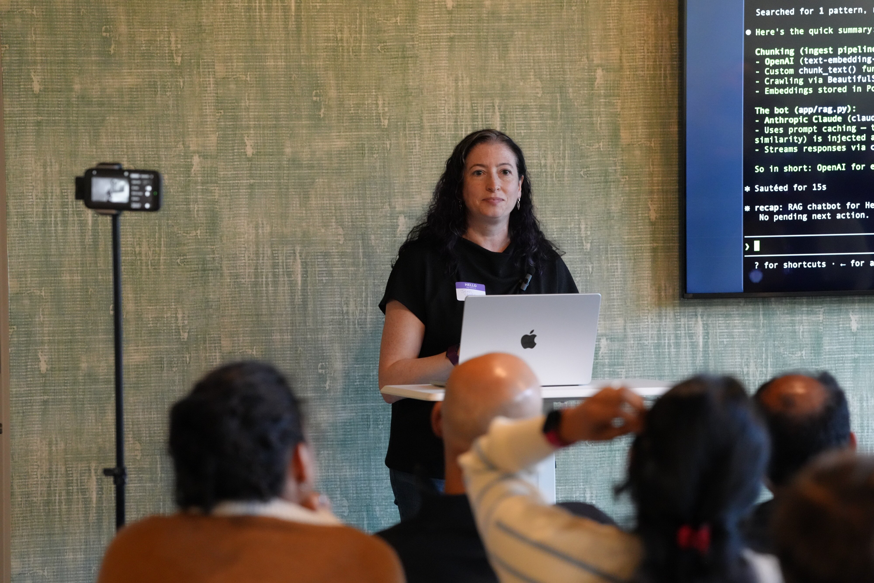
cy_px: 292
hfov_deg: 17.9
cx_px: 437
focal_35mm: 114
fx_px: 2767
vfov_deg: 12.0
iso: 5000
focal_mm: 114
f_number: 4
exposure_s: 1/160
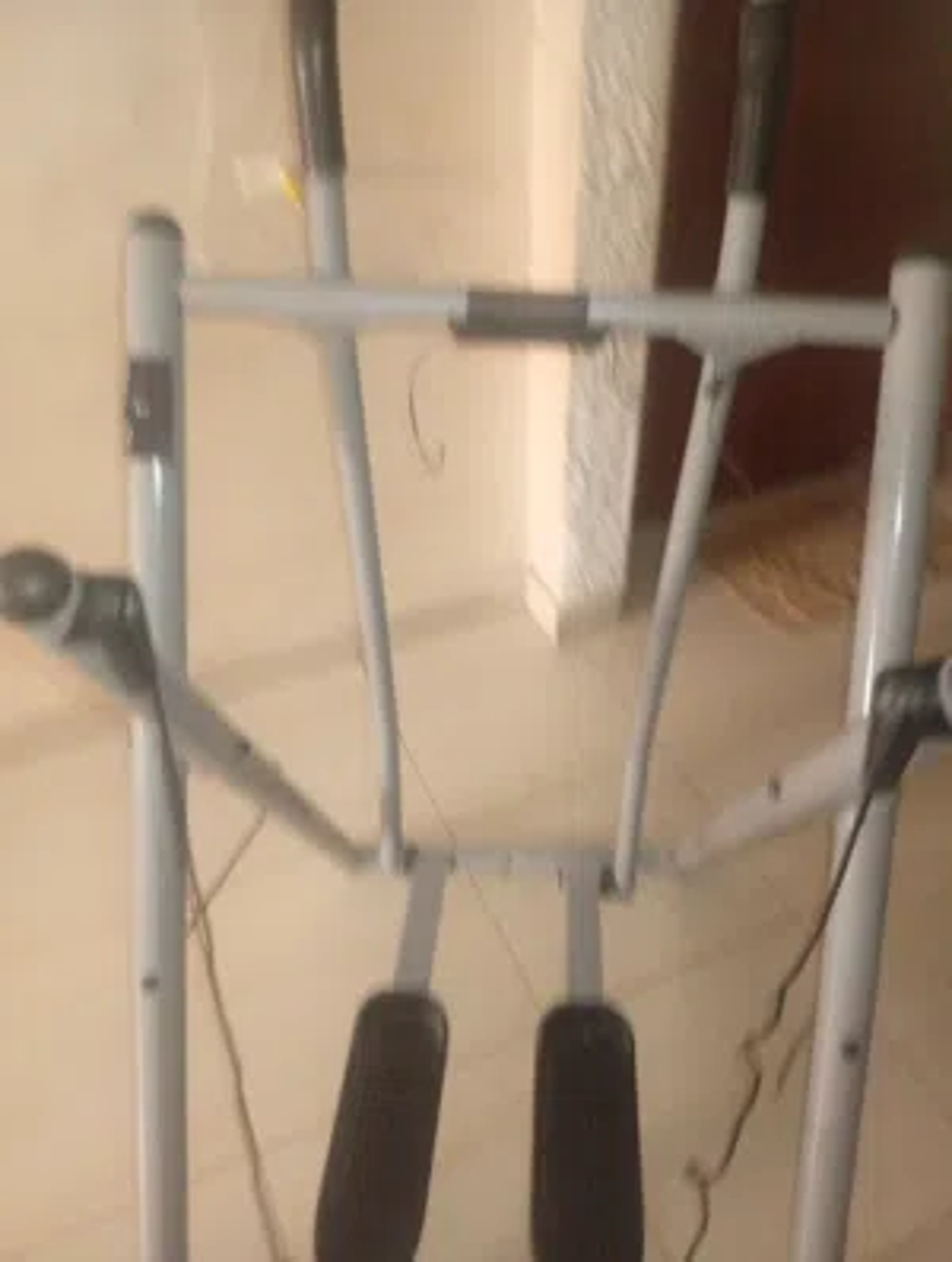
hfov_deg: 51.5
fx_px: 987
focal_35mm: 27
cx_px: 476
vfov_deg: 65.2
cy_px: 631
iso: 3000
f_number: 1.8
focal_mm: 3.98
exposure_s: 1/16.7
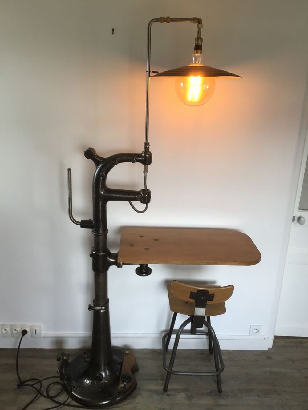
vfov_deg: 58.3
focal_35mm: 31
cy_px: 205
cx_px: 154
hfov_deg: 45.4
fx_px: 368
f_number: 2.4
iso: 25
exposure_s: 1/50
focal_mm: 3.3
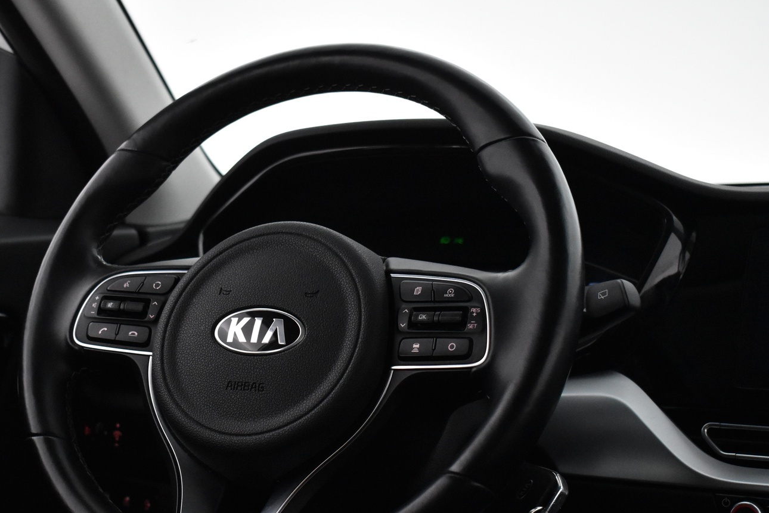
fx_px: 1367
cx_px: 287
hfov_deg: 31.3
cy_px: 319
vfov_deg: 21.2
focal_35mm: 64
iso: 3200
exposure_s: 1/80
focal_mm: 34
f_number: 4.5
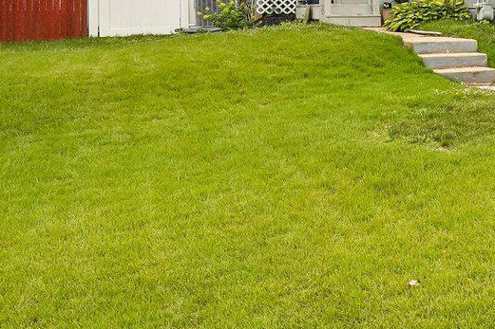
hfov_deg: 24.8
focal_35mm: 55
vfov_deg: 23.5
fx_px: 756
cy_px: -8
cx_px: 795
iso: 500
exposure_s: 1/2500
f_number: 8
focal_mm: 14
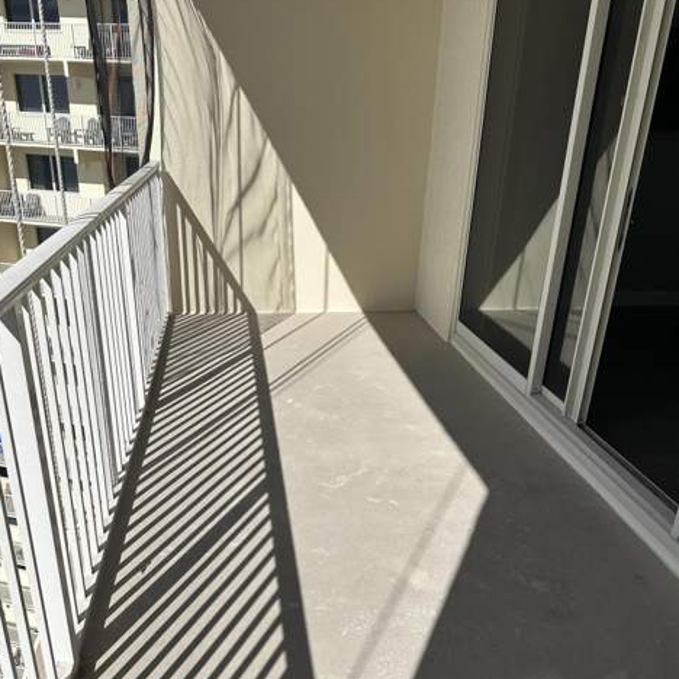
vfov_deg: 55.2
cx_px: 341
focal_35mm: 29
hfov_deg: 55.6
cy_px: 408
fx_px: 644
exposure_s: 1/8929
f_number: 1.78
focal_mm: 6.86
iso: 80
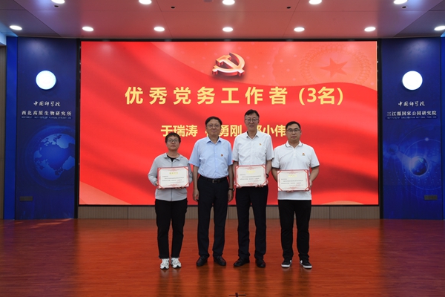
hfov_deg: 58.7
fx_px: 396
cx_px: 222
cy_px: 148
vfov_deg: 41.1
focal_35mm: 32
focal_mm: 32
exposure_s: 1/40
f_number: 14
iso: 1000
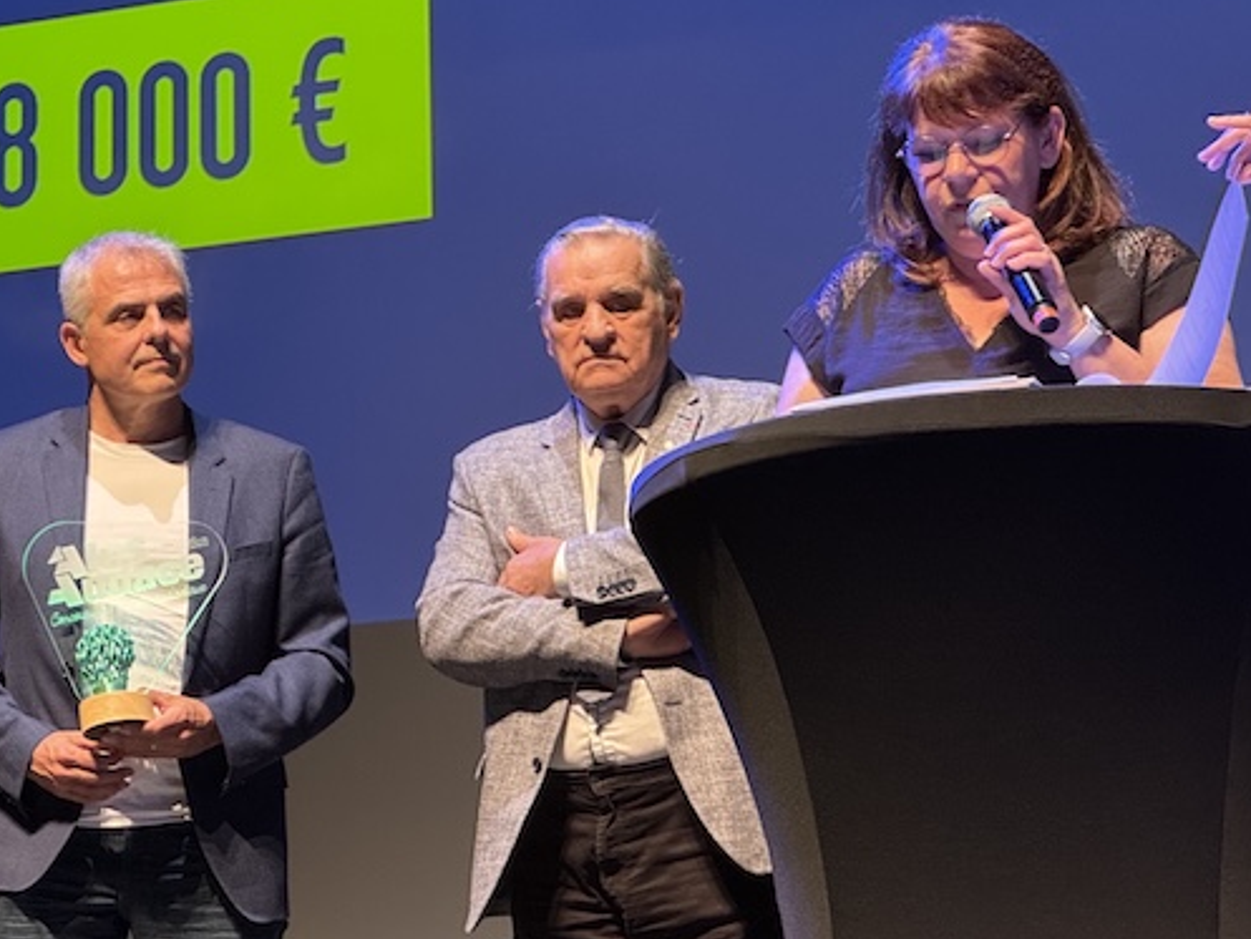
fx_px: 4482
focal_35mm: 124
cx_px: 315
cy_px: 488
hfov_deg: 15.8
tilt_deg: +11.6
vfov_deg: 12.0
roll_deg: +0.9
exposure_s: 1/50
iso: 200
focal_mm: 9
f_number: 2.8
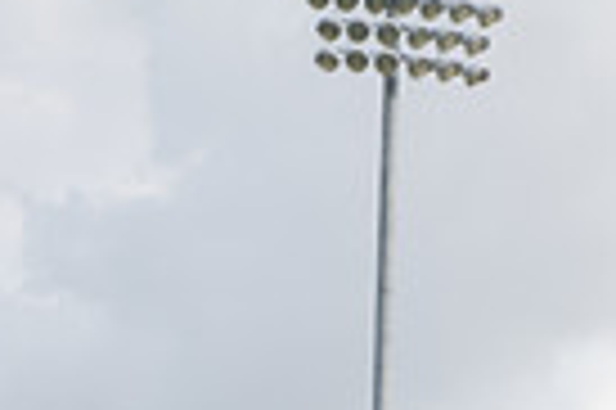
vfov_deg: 8.0
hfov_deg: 13.0
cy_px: 982
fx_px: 2700
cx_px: 121
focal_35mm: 158
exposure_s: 1/400
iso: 100
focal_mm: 48
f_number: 7.1
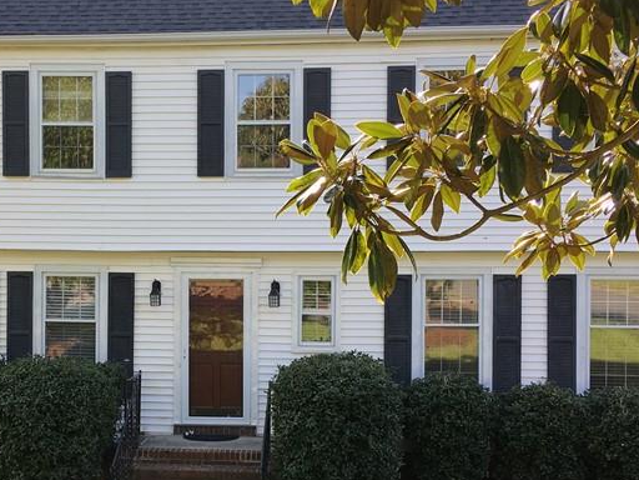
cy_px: 296
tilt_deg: +0.0
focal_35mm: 58
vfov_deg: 25.2
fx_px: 1071
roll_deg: -1.1
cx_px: 221
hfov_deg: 33.0
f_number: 2.2
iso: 25
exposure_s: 1/234
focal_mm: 4.15
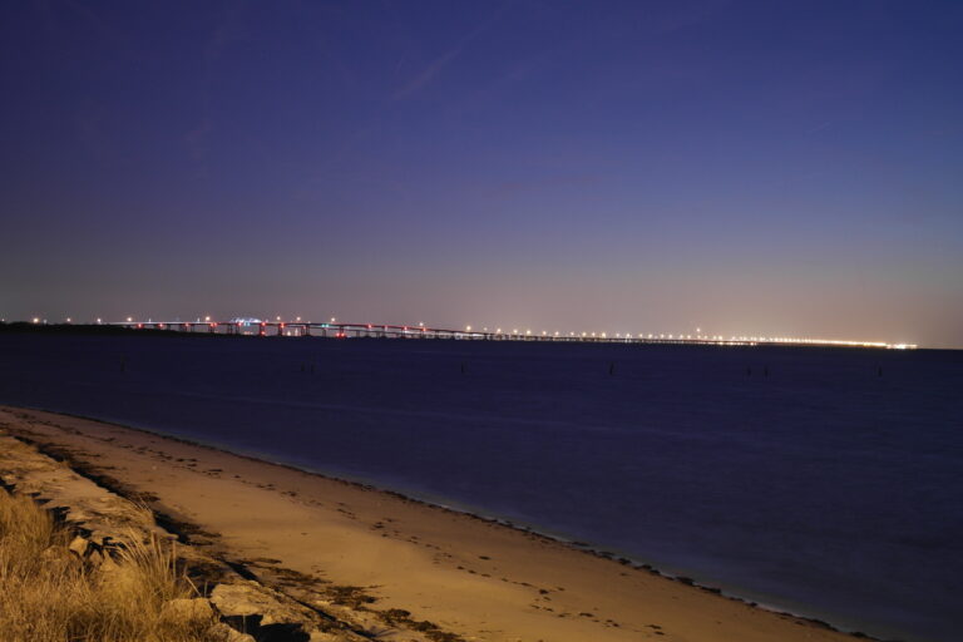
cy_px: 321
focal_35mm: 69
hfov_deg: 29.2
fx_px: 1846
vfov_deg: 19.7
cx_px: 482
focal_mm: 45
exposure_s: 15
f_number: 5
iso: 400
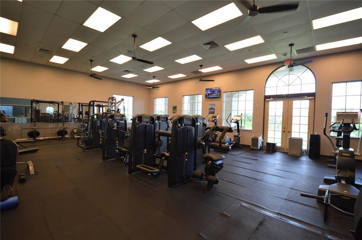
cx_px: 181
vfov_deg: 77.2
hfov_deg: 100.5
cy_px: 120
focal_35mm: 15
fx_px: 151
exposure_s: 1/60
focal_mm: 10
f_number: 4
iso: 400
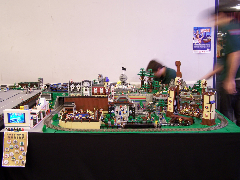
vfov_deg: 36.8
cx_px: 119
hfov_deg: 47.9
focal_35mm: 39
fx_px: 270
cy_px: 89
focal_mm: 6.3
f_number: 2.8
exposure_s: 1/2
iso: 80
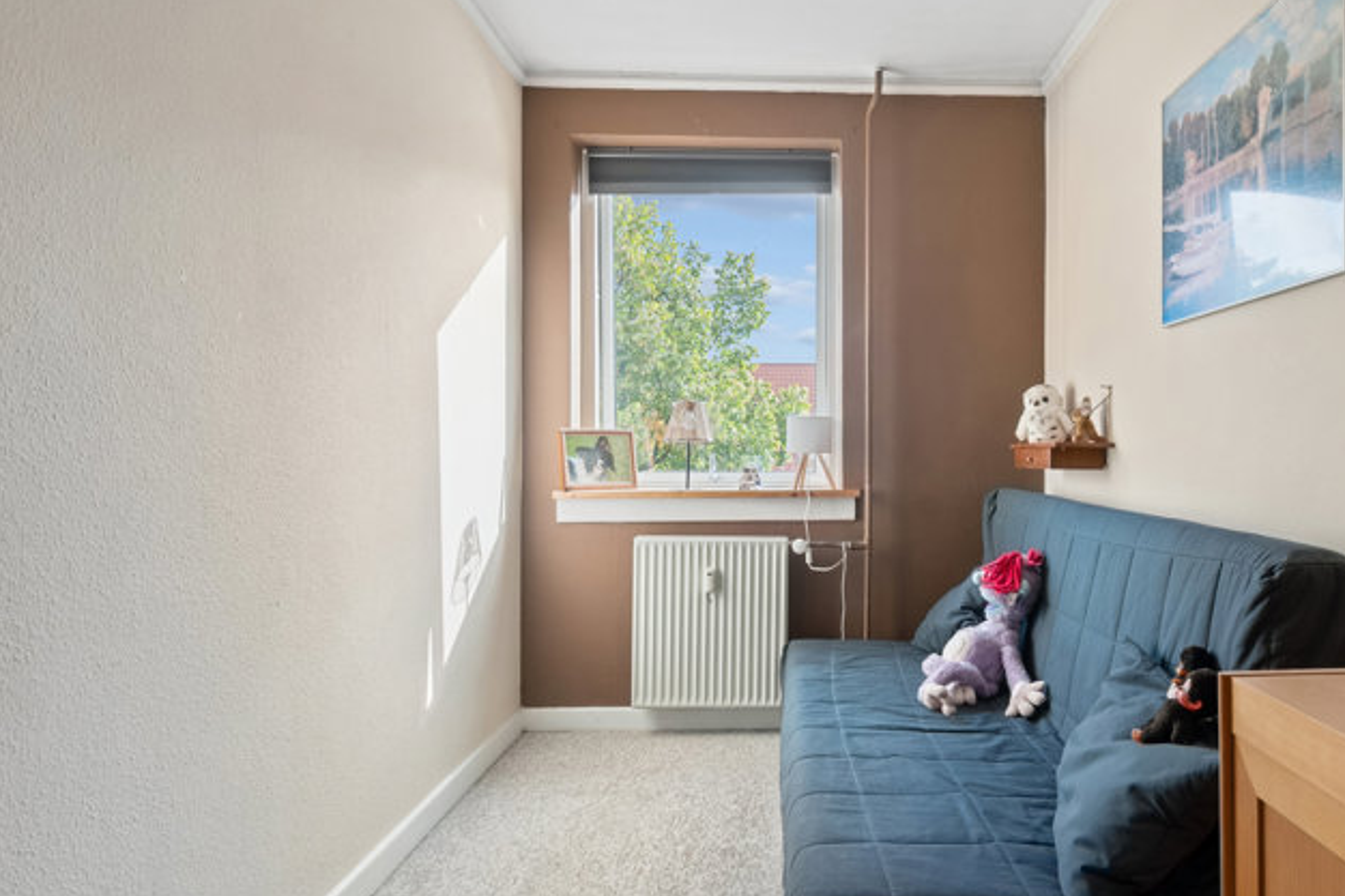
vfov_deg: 55.1
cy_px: 427
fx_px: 859
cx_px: 823
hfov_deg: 75.1
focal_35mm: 23
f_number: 10
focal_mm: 12
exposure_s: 1/6
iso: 320
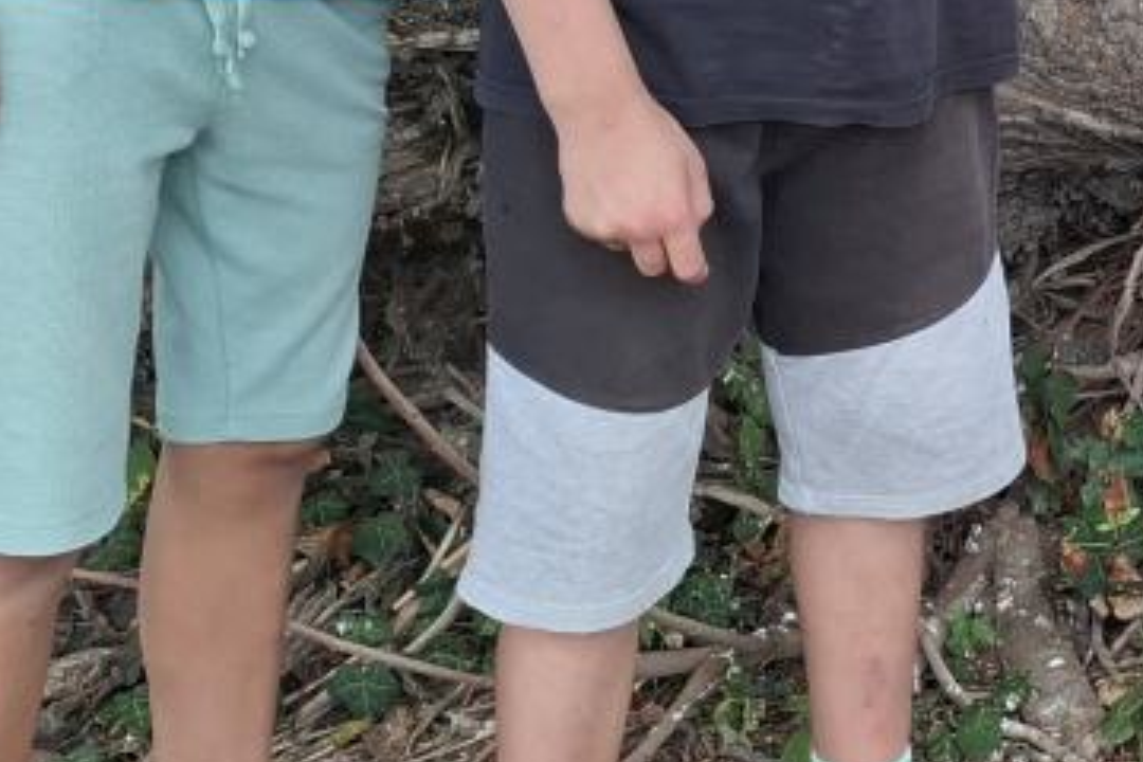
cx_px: 1673
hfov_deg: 20.7
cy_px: -130
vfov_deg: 15.5
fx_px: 2699
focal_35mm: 85
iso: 50
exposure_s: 1/226
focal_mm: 5.54
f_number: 1.8
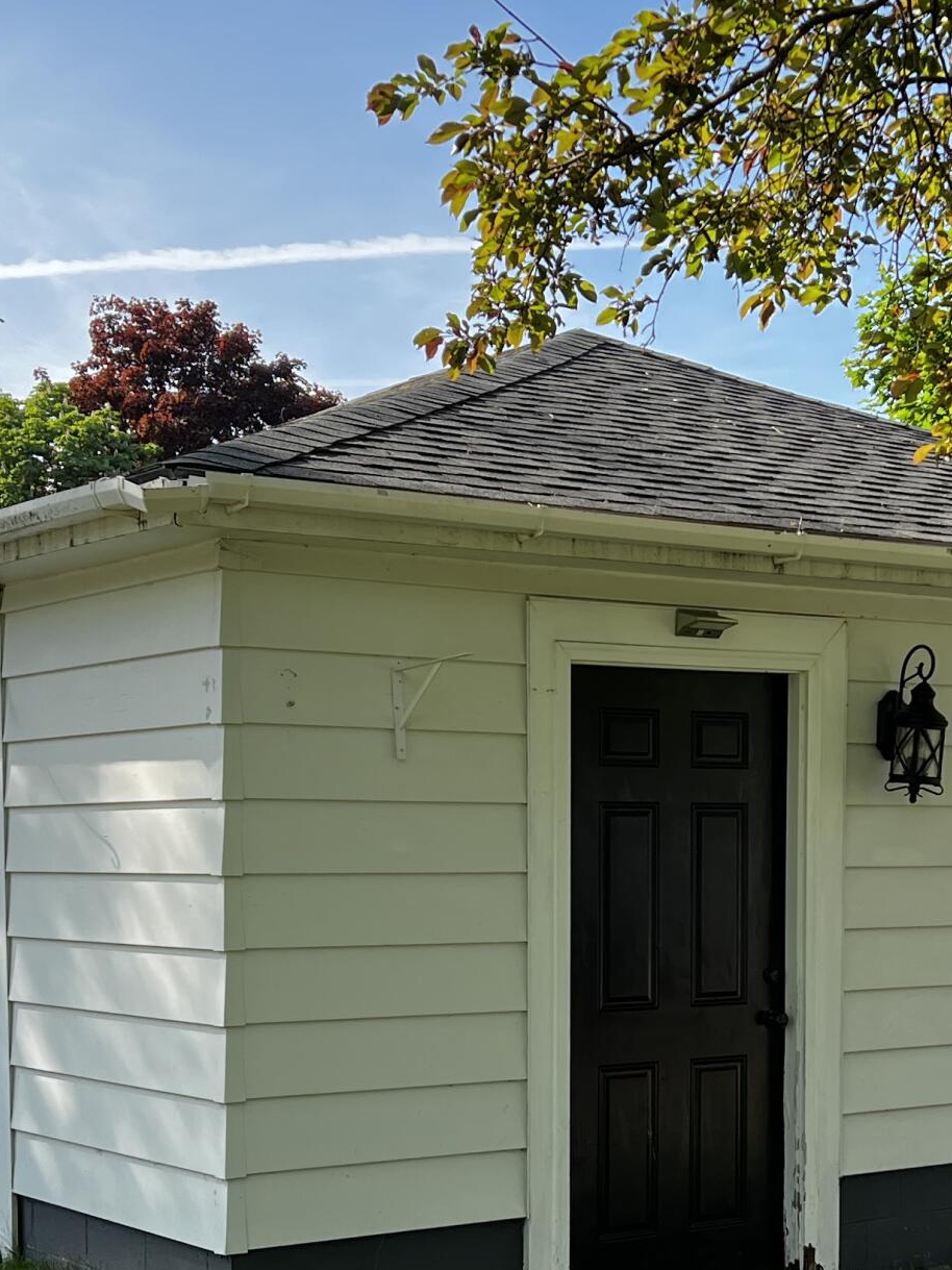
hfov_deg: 22.7
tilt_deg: -1.8
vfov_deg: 29.9
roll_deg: +0.4
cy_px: 898
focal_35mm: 64
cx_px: 702
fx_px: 2347
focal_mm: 5.7
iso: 50
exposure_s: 1/1038
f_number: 1.5
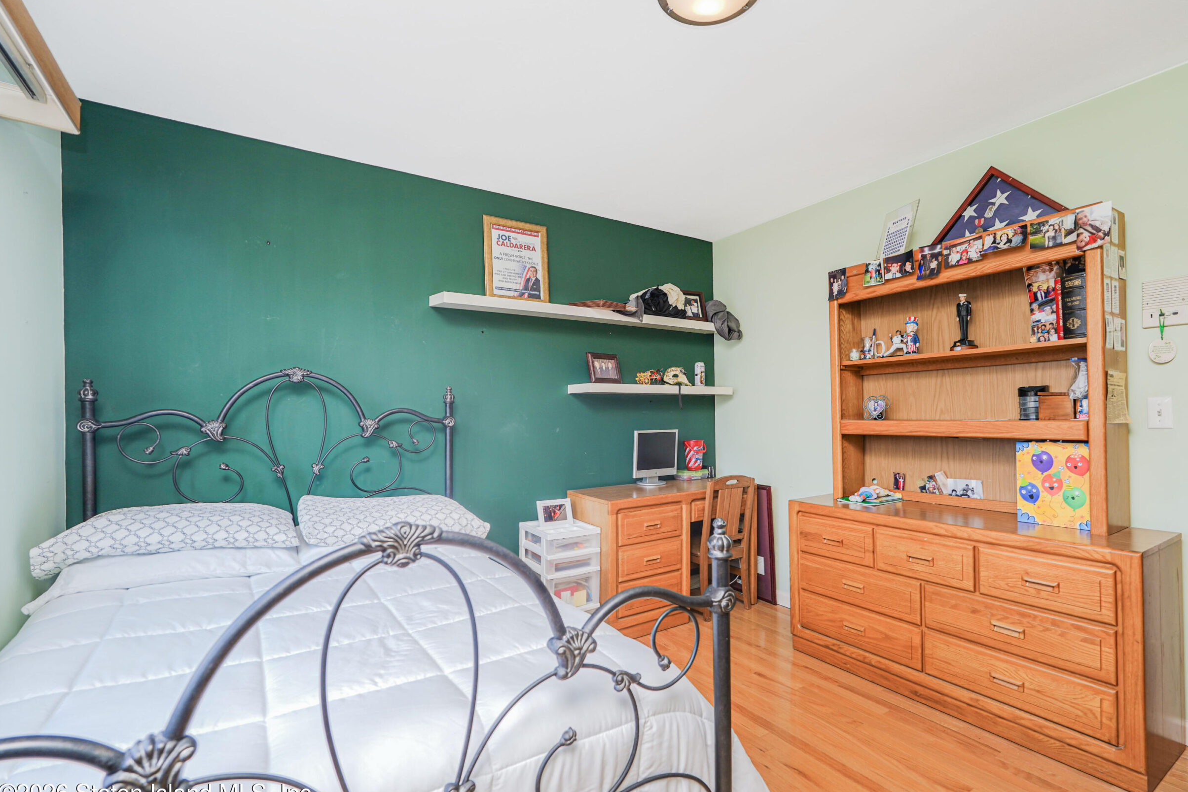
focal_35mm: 17
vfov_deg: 70.4
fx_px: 561
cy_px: 411
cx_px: 628
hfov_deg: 93.2
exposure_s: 1/40
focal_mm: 16
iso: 50
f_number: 4.5
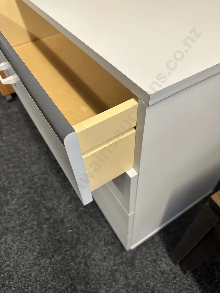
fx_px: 203
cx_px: 110
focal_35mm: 24
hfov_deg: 56.8
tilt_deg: -50.8
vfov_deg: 71.6
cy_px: 146
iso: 125
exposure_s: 1/50
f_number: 1.78
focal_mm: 6.86
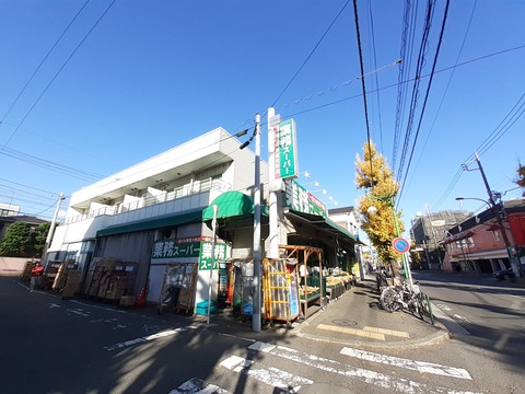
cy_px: 197
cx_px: 262
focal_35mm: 13
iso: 100
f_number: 2.2
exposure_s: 1/657
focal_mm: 1.13
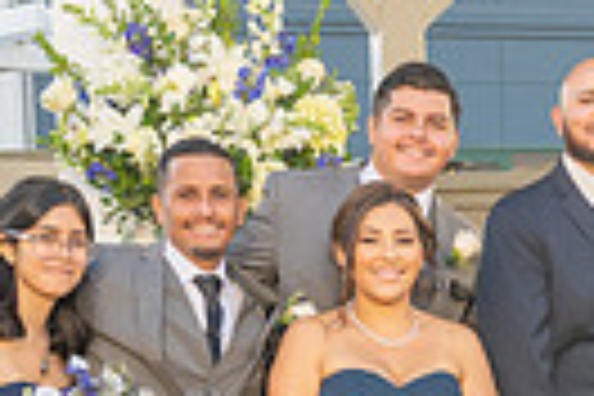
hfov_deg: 14.9
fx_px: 2211
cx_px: 666
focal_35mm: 134
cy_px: 539
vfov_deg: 10.0
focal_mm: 29
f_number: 5
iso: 200
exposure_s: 1/160
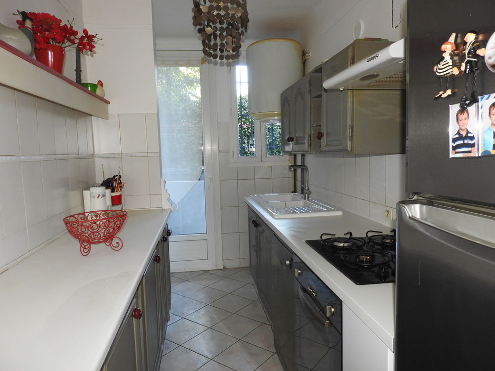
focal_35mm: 24
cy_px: 186
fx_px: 343
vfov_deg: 56.8
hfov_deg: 71.6
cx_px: 248
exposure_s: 1/30
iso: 200
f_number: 3.3
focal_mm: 4.3
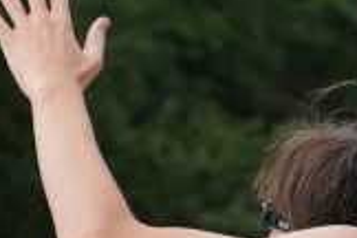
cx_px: 346
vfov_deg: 3.4
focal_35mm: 406
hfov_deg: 5.1
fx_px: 4030
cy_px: 393
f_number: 3.2
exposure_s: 1/2000
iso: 320
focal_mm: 55
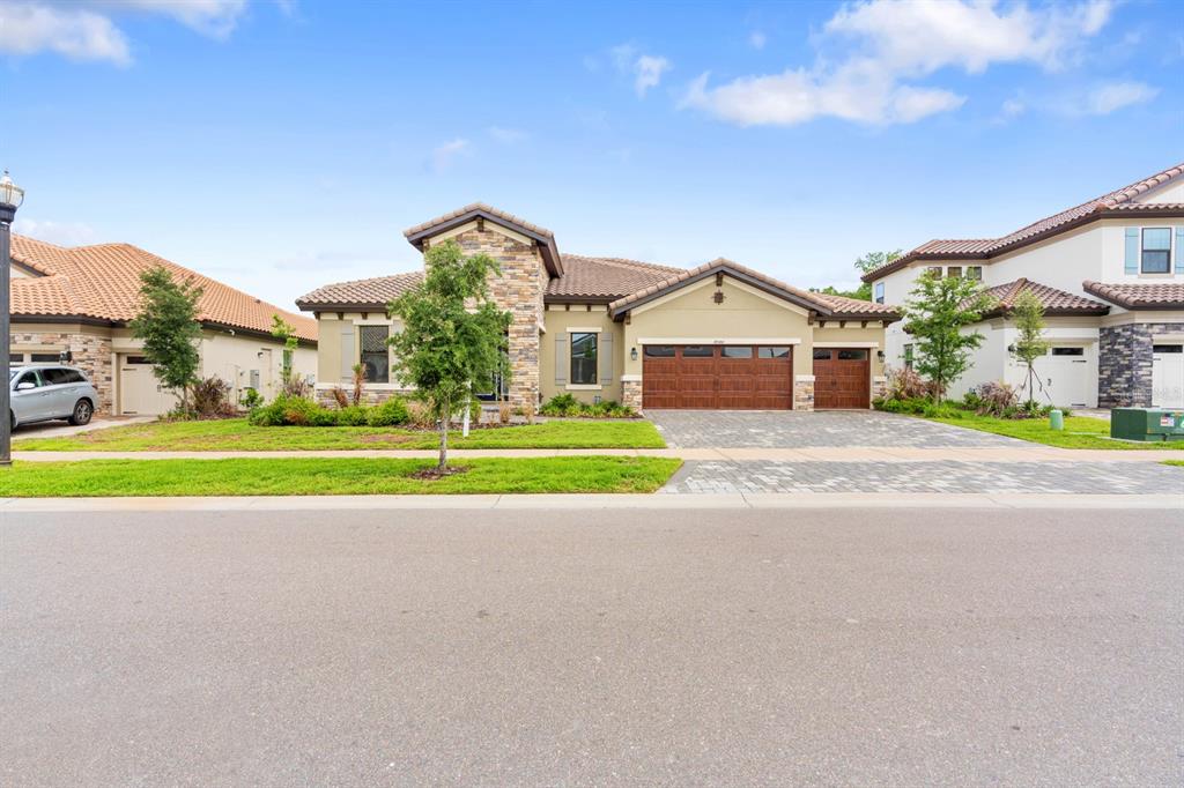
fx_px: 526
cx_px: 592
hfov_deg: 96.8
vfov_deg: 73.7
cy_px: 394
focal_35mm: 16
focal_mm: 16
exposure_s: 1/500
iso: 200
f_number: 8
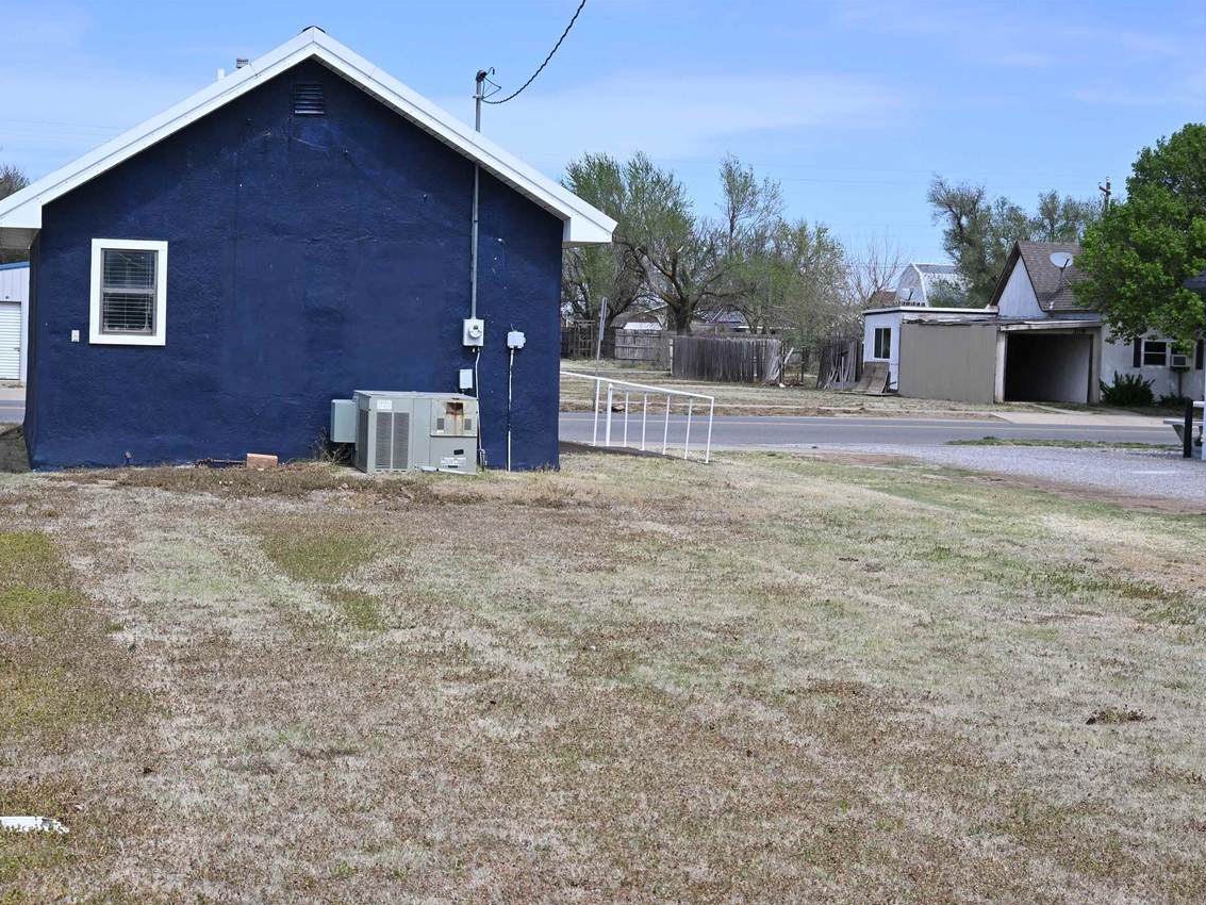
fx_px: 2667
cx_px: 527
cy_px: 453
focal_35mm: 77
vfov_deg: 19.3
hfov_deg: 25.5
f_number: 8
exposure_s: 1/500
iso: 160
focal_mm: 47
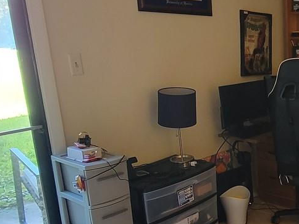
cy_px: 141
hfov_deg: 38.8
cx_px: 300
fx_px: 371
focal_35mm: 43
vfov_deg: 33.4
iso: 250
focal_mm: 2.2
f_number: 2.2
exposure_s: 1/60
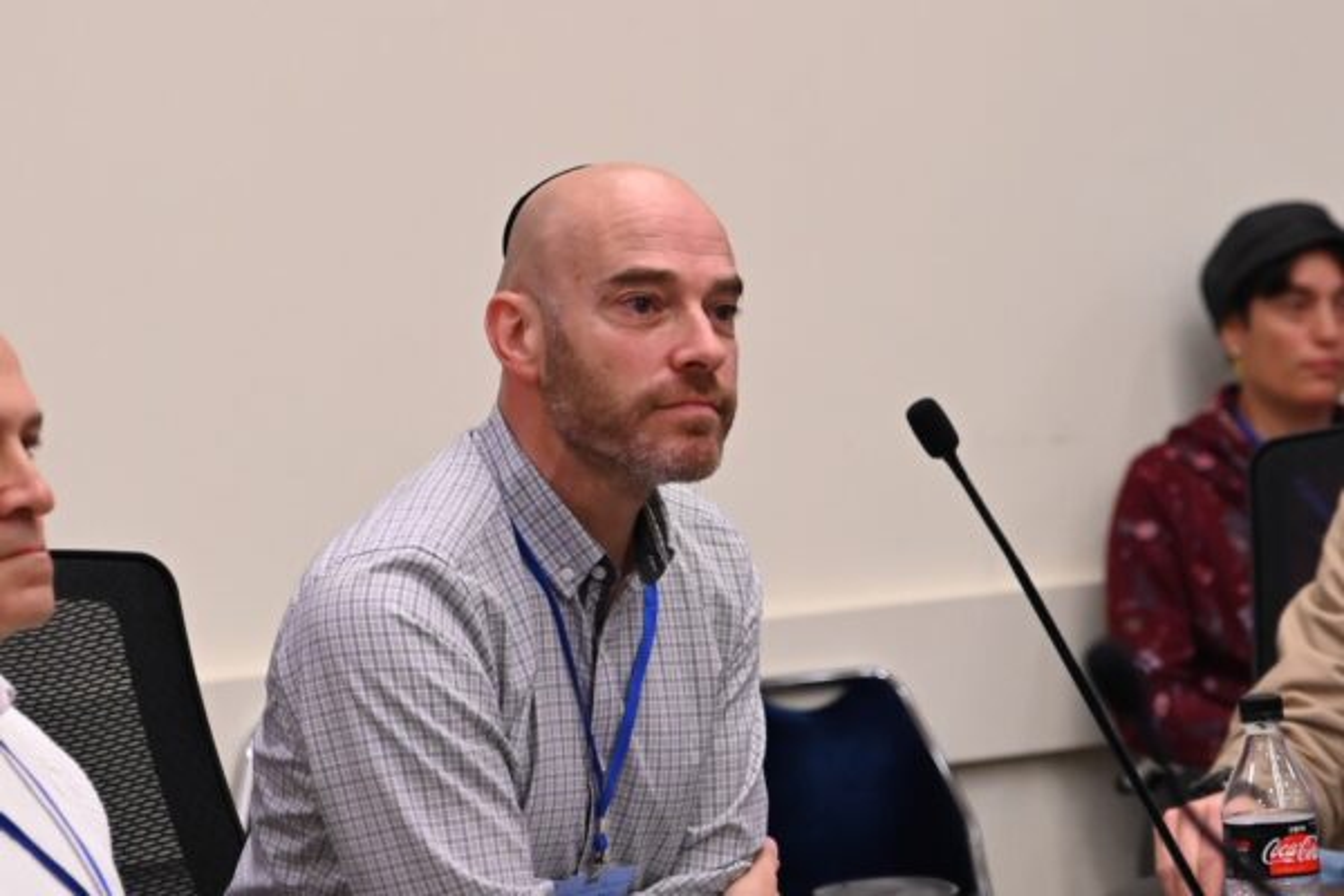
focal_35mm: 70
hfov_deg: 28.8
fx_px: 2613
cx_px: 672
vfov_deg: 19.5
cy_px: 448
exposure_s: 1/200
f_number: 2.8
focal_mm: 70
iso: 2000
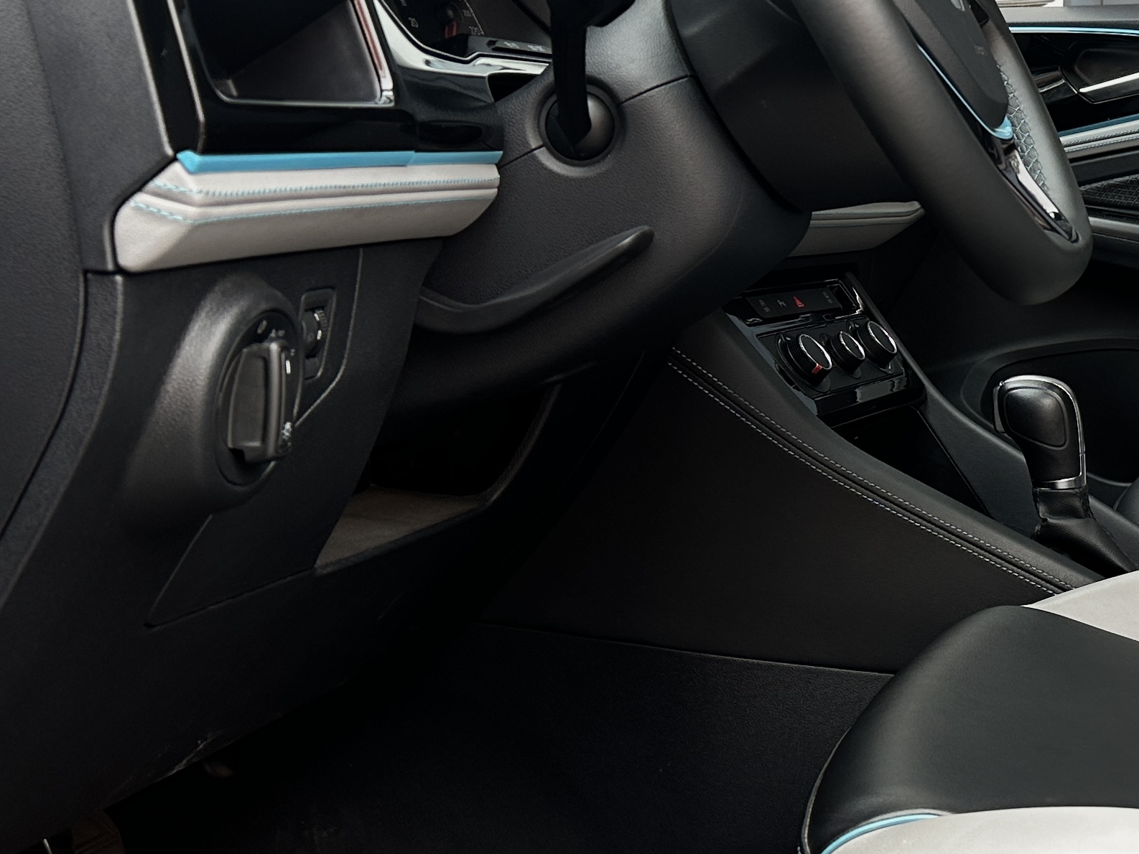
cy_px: 227
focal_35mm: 61
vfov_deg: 23.8
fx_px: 2007
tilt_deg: -2.8
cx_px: 1193
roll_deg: -1.6
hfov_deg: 29.2
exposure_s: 1/503
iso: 80
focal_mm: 6.86
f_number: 1.78
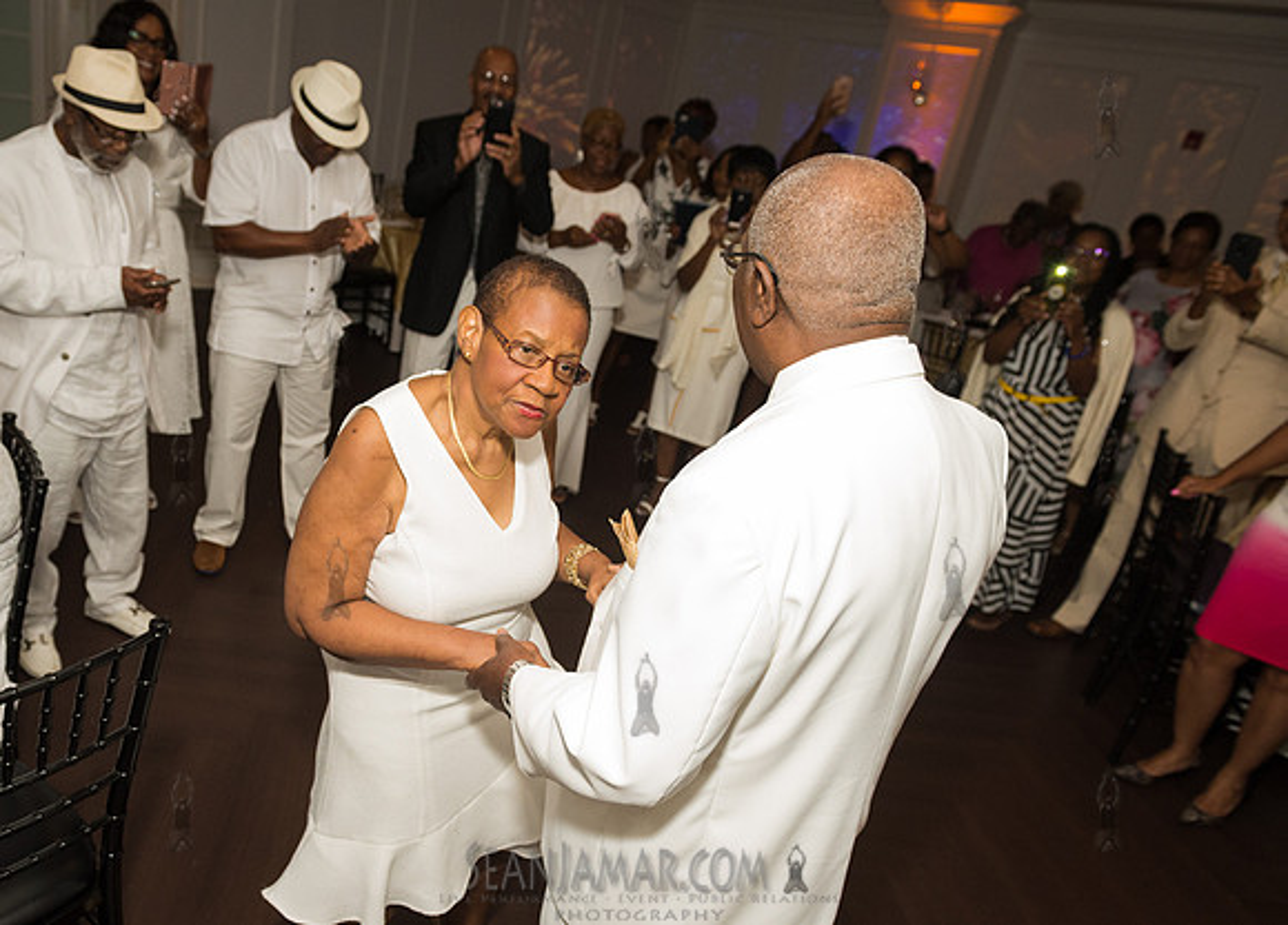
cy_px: 523
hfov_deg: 62.6
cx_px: 504
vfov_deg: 47.6
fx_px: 1046
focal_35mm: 29
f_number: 4
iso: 2500
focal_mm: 24
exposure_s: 1/400
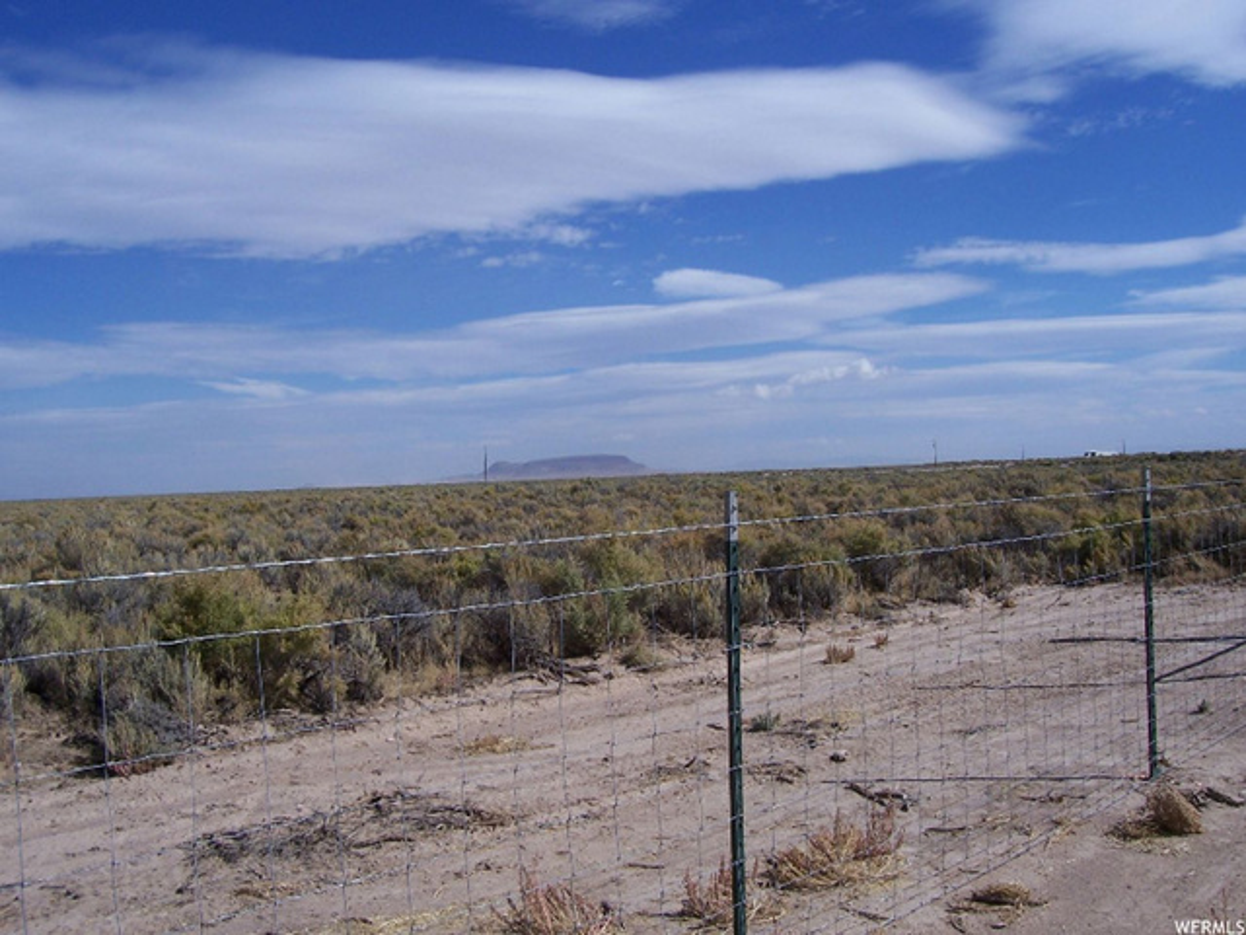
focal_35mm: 34
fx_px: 1224
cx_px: 623
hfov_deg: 54.0
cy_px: 468
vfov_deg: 41.8
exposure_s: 1/1000
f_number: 5.6
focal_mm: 5.6
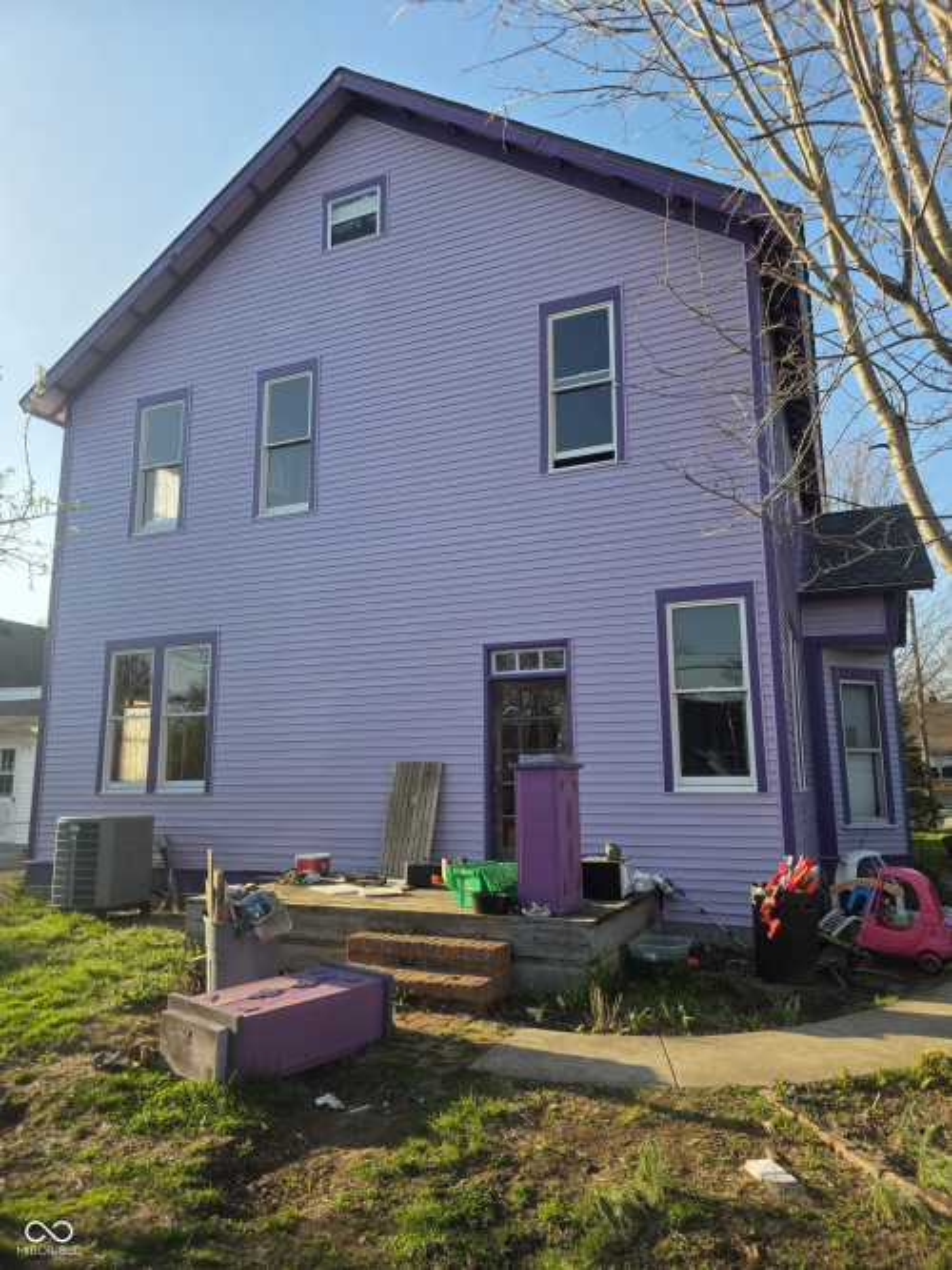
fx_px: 844
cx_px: 476
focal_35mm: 23
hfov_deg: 58.9
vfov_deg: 73.9
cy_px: 635
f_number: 1.7
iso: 80
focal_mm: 6.3
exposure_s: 1/2265
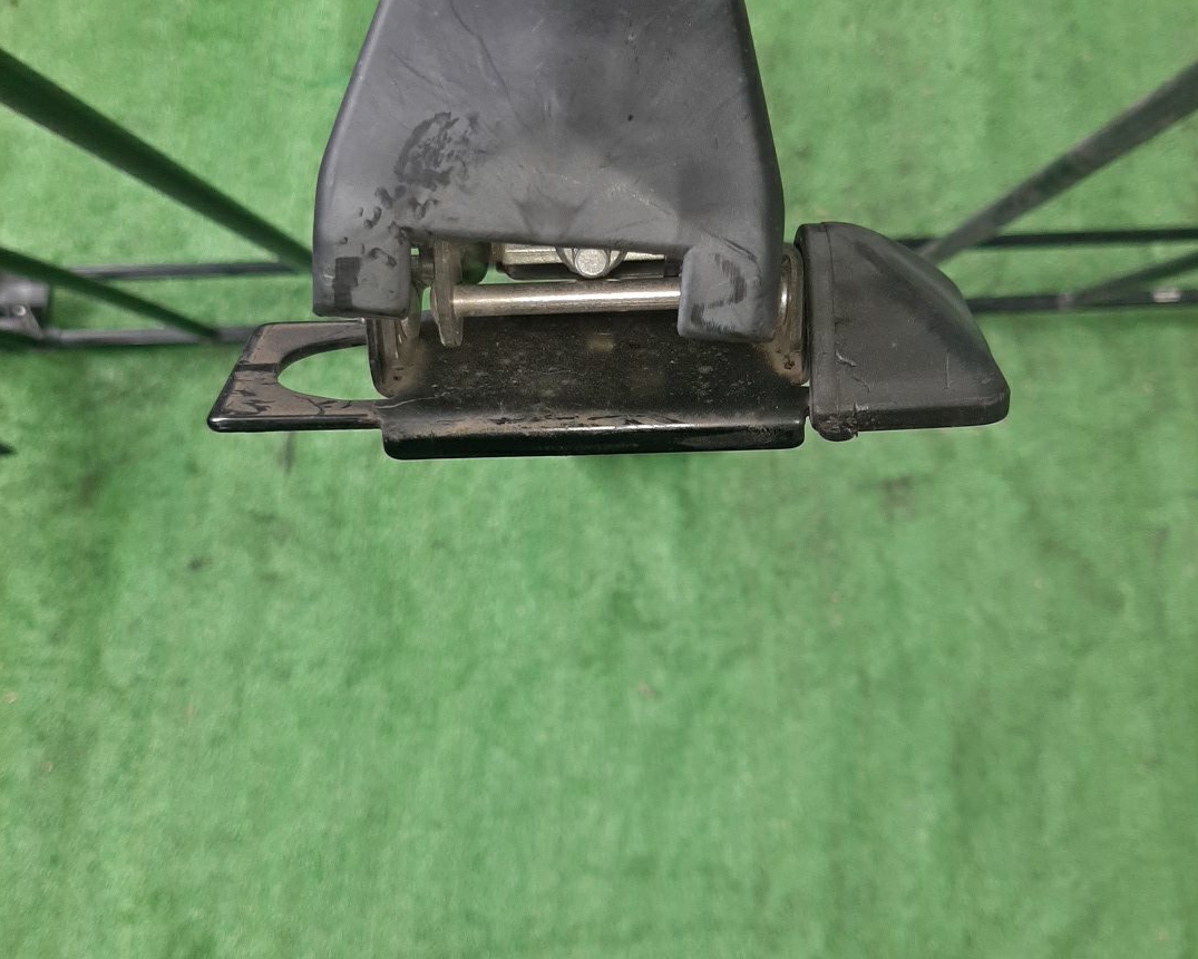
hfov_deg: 52.8
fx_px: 1206
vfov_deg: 43.3
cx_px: 598
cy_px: 459
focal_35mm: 34
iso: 72
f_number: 1.7
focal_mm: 3.93
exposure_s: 1/50
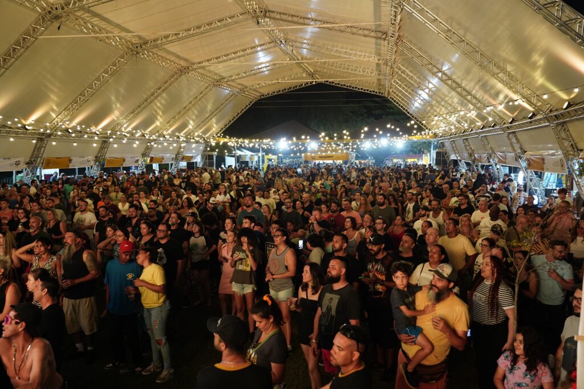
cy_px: 194
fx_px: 486
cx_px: 292
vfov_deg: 43.6
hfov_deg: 61.9
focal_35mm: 30
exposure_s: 1/60
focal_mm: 30
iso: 2500
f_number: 4
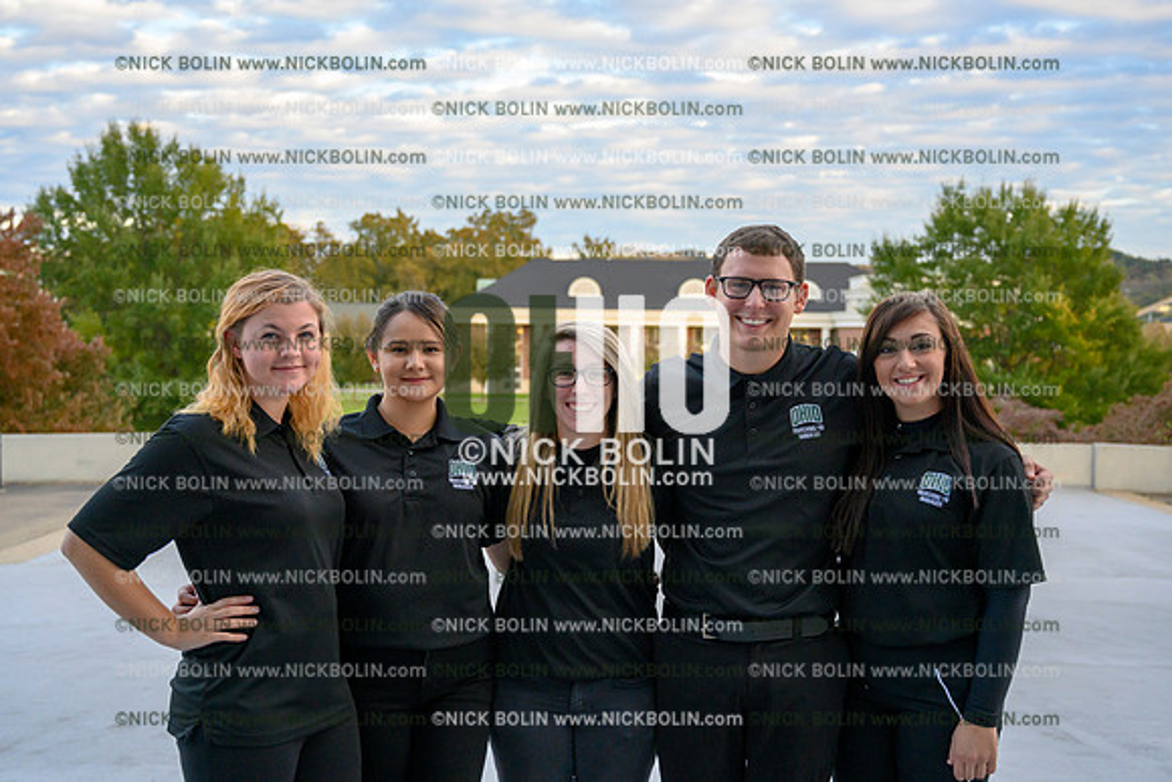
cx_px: 586
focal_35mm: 41
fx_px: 1335
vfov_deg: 32.6
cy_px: 391
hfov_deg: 47.4
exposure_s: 1/1250
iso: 2000
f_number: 4
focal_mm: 41
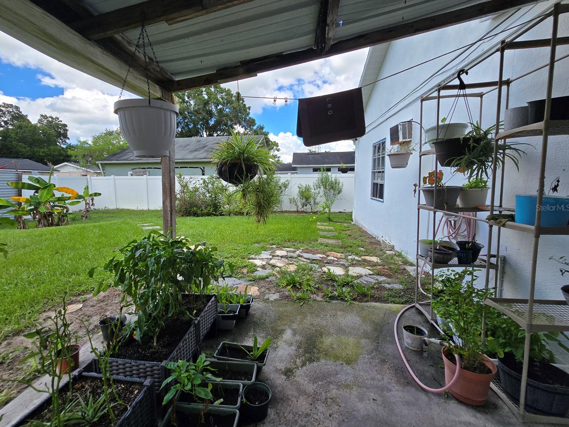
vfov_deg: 85.6
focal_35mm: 14
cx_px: 266
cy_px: 207
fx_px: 230
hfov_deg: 101.9
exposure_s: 1/1073
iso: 50
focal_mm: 2.2
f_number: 2.2
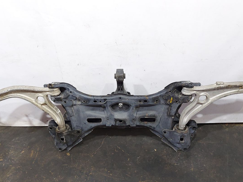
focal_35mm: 31
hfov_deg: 58.4
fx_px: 218
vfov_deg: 45.4
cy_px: 88
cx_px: 119
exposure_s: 1/50
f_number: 1.8
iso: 200
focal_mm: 5.23
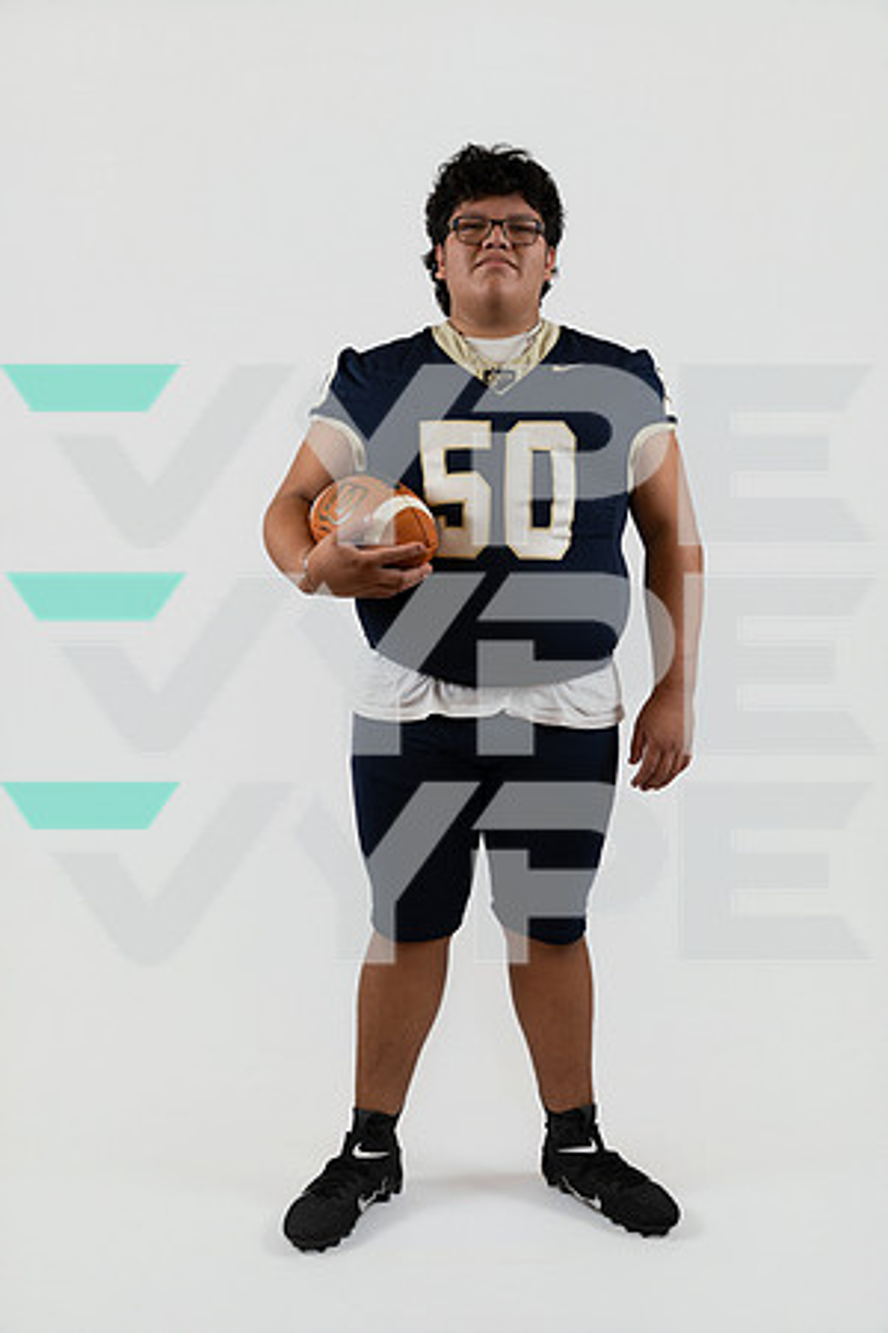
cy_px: 666
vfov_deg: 49.1
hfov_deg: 33.9
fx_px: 1458
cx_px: 444
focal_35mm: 39
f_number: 3.5
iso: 250
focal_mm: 39.4
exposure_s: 1/125
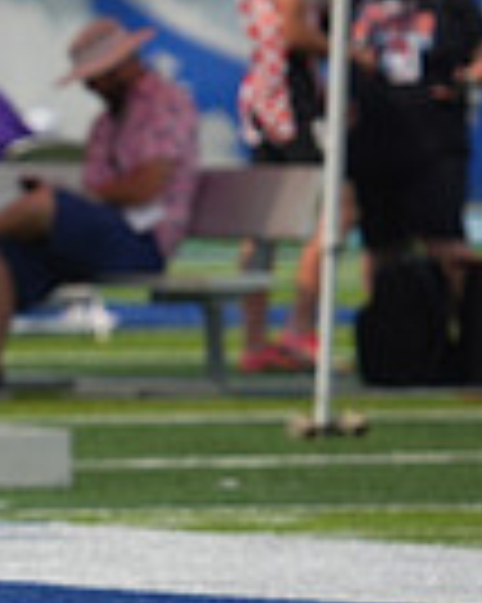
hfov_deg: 1.5
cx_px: -752
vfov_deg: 1.9
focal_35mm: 1015
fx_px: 18120
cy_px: 227
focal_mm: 250
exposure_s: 1/2500
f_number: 5.6
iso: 400
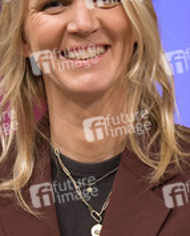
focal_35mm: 83
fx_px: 582
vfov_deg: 22.9
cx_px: 82
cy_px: 93
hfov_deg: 18.5
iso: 2500
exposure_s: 1/200
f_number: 6.3
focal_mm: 35
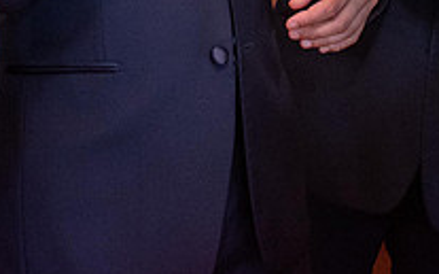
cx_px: 382
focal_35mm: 128
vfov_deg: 9.5
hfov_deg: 16.2
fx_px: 1530
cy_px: -294
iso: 1000
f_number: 3.8
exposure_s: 1/60
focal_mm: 21
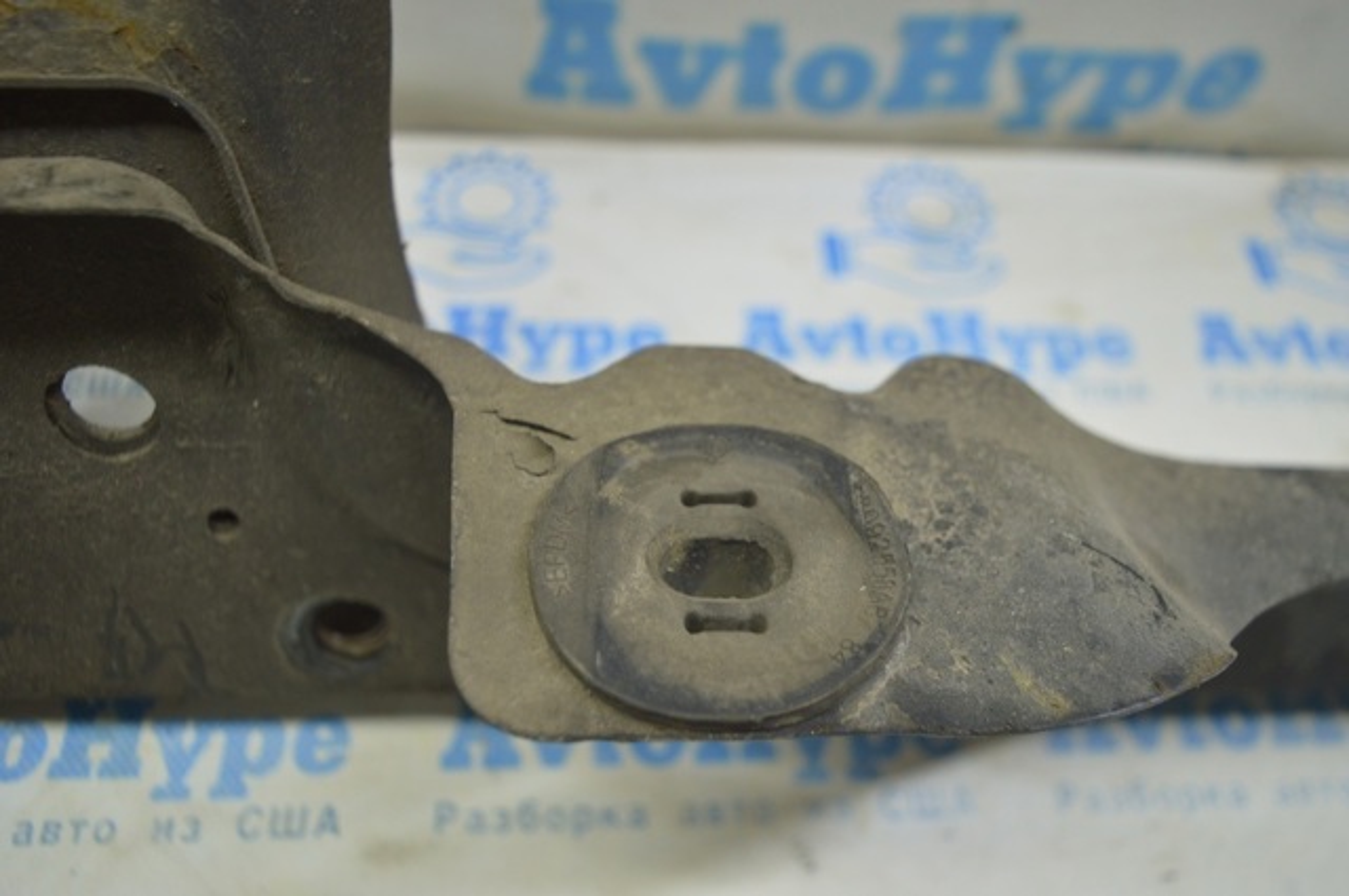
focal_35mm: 30
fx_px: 1123
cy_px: 448
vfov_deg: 43.5
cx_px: 674
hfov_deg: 62.0
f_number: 3.8
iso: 400
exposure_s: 1/40
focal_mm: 20
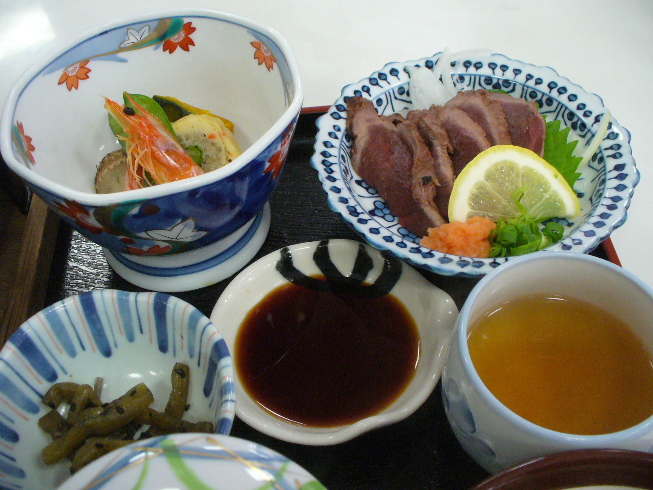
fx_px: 698
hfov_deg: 50.1
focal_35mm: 37
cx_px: 326
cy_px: 245
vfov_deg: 38.7
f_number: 2.8
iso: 400
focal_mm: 6.1
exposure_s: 1/100
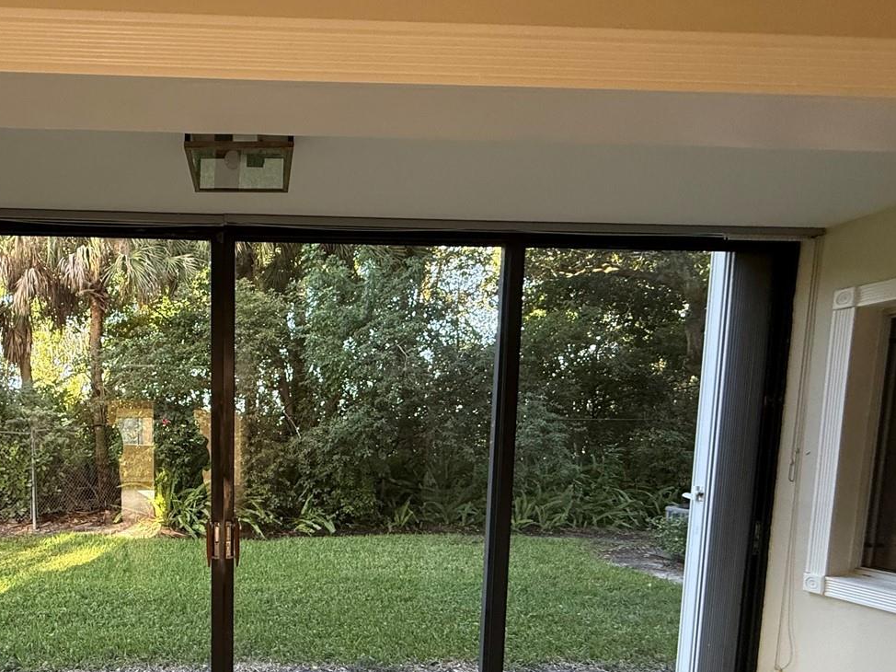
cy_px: 501
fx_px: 595
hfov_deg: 69.0
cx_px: 222
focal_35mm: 23
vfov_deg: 56.1
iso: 320
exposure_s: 1/99
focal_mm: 2.22
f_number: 2.2
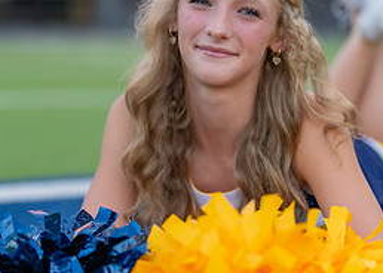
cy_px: 117
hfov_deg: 17.0
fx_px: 1283
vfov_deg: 12.2
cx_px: 236
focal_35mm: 118
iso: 100
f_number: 1.2
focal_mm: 50
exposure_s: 1/640
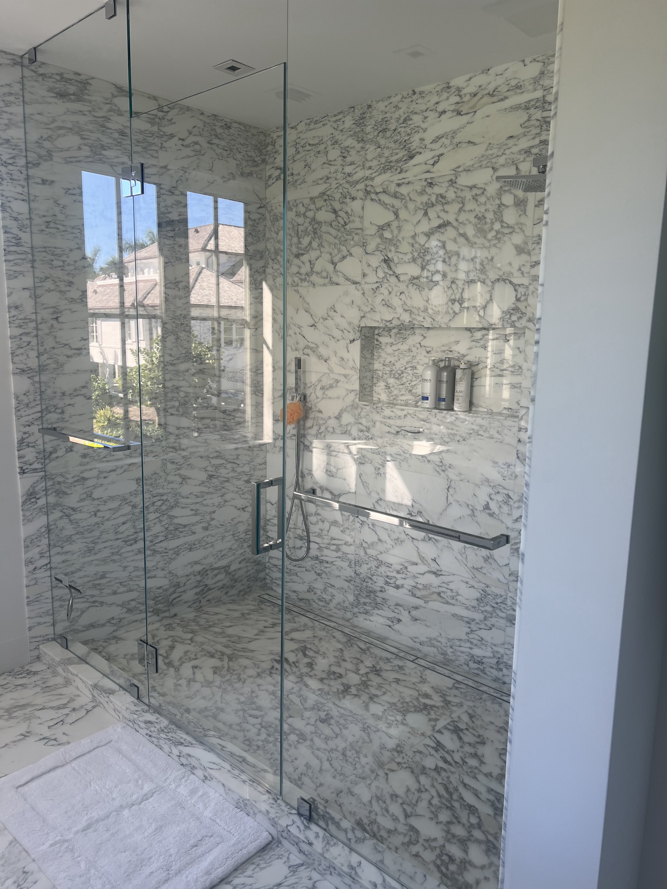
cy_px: 444
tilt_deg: -8.9
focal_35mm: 26
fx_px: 668
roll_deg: -0.5
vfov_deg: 67.3
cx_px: 334
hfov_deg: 53.1
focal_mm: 5.7
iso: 32
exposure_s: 1/128
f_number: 1.5
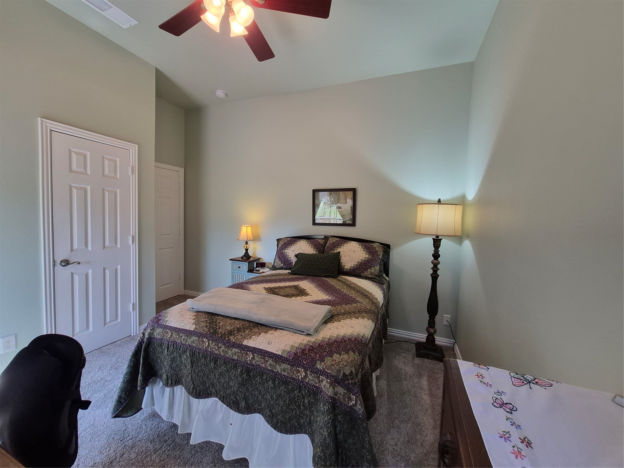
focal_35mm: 13
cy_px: 234
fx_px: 234
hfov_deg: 106.2
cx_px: 312
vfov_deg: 89.9
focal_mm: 1.74
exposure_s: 1/60
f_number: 2.2
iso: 125
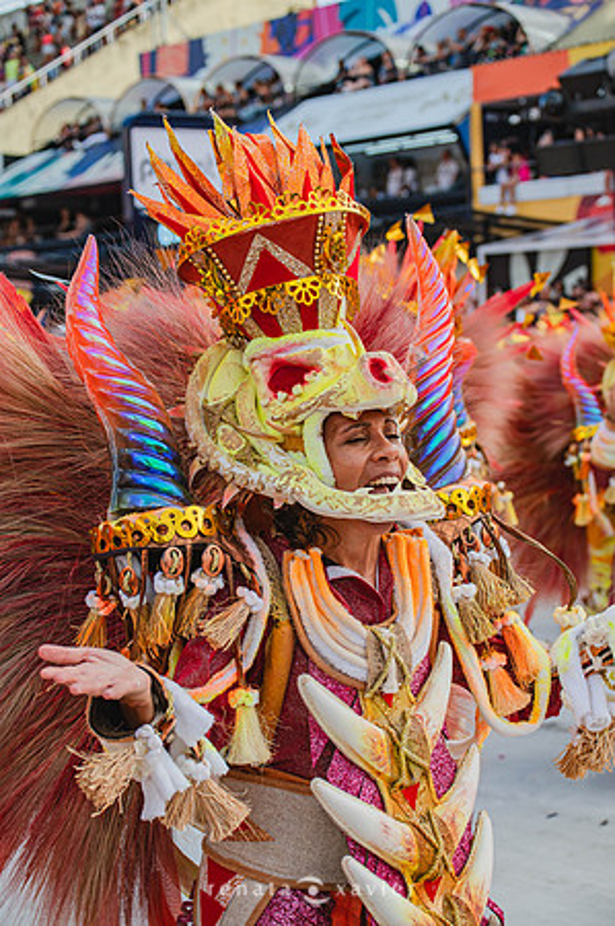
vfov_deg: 28.9
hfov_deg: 19.4
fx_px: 1798
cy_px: 463
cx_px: 308
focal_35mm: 70
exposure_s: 1/1600
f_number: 5.6
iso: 640
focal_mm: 70
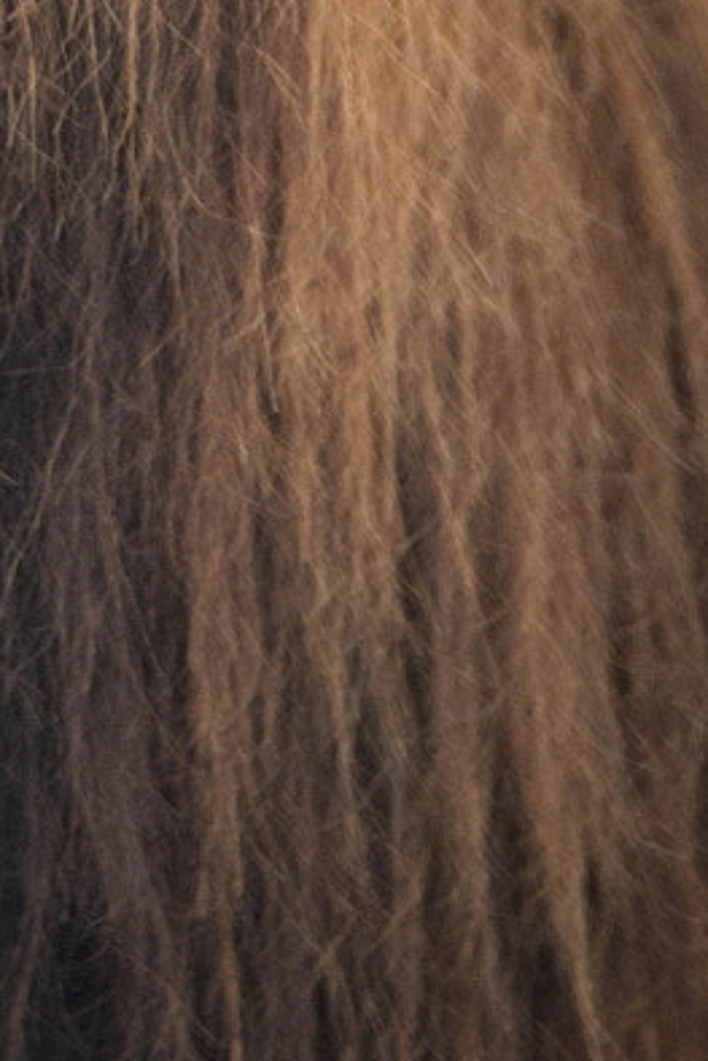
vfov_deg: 0.9
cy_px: -277
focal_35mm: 2389
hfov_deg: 0.6
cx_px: -984
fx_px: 70408
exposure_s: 1/160
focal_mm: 460
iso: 1600
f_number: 6.3
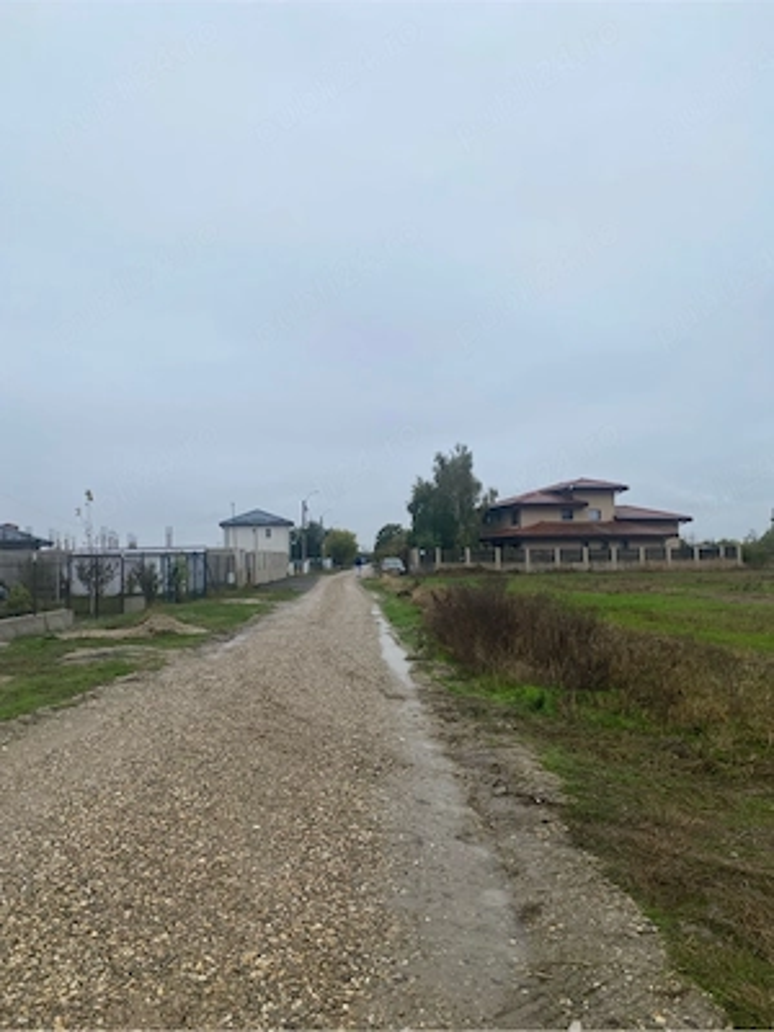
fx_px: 775
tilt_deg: +3.4
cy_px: 516
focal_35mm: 26
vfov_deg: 67.3
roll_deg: -0.5
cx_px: 387
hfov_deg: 53.1
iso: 32
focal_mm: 4.25
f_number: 1.8
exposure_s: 1/658
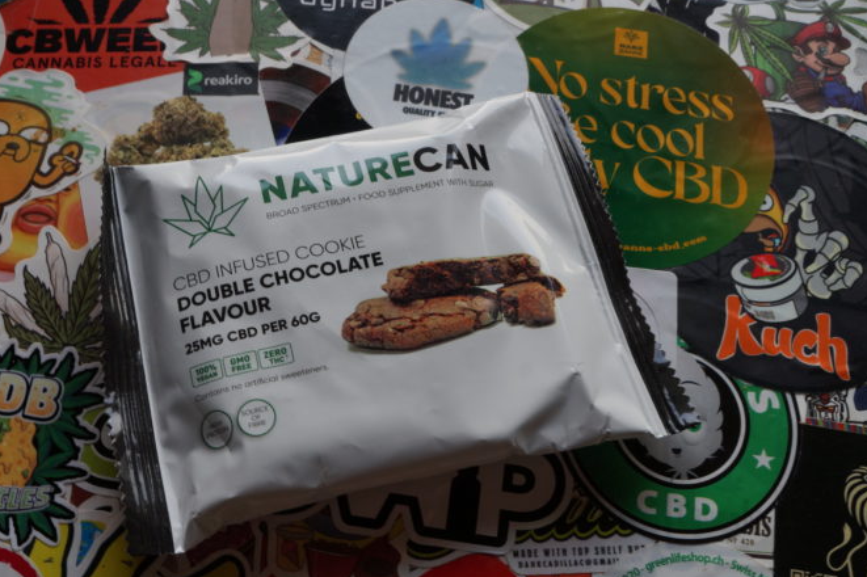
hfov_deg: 52.2
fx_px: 881
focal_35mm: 37
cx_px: 371
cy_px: 319
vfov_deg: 36.3
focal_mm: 21
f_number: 11
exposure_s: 1/15
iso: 400
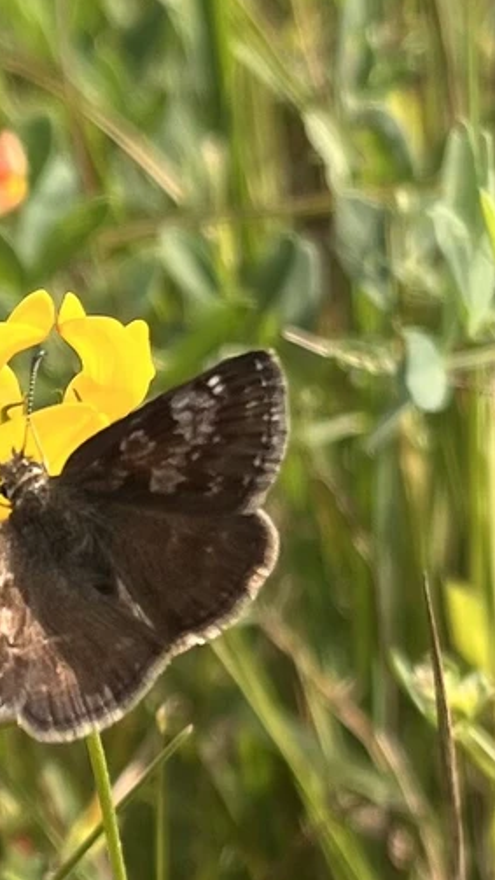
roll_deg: +10.7
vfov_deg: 54.8
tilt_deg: -23.1
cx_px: 139
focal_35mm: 36
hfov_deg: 32.4
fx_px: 840
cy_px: 539
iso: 50
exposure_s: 1/1558
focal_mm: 5.1
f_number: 1.6
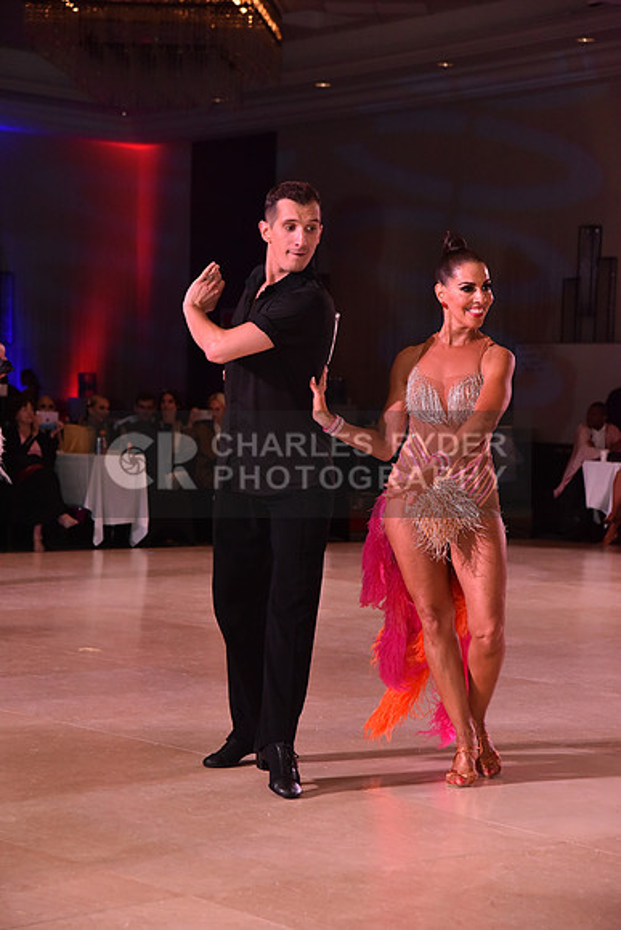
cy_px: 465
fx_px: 2198
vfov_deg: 23.9
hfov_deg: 16.1
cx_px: 310
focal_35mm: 85
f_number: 6.3
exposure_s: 1/320
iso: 2500
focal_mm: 85
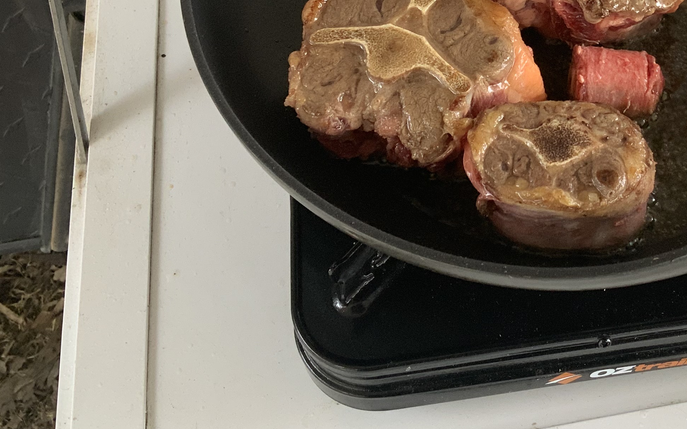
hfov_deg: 30.8
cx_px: 595
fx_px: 1198
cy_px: 31
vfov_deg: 19.9
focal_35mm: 64
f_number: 1.8
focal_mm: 3
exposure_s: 1/122
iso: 64
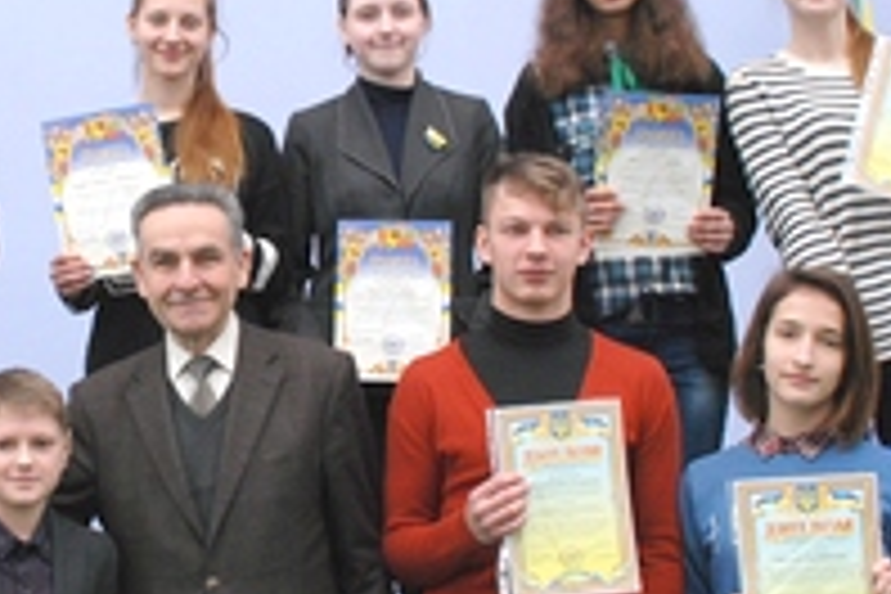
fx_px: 1856
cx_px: 266
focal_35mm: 75
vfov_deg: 18.2
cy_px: 356
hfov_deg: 26.8
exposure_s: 1/60
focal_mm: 22
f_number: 4
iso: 400
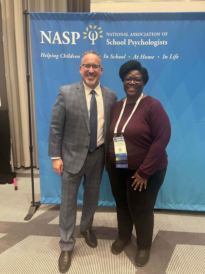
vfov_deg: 67.3
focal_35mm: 26
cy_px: 137
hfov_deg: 53.1
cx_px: 102
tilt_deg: -10.8
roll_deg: -0.1
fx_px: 205
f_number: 1.6
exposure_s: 1/40
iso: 500
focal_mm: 5.1
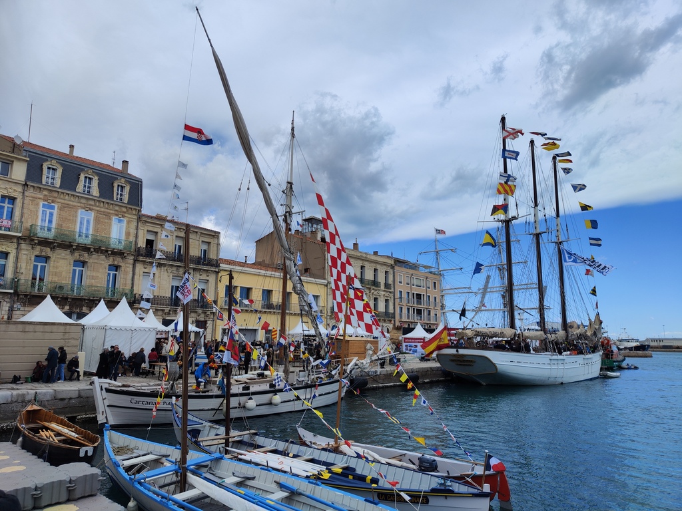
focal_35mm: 24
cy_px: 256
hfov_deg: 71.6
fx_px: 473
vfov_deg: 56.8
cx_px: 341
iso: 50
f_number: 1.88
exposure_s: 1/2529
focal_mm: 5.59
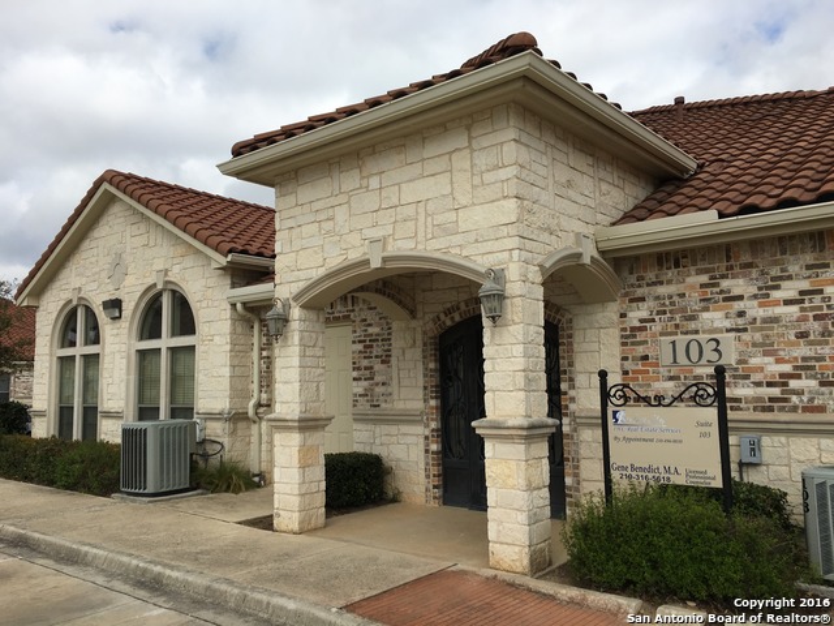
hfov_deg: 61.7
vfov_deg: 48.2
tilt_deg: +7.2
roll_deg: +0.2
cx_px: 417
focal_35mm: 29
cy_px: 313
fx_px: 699
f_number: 2.2
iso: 25
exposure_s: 1/1972
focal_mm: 4.15
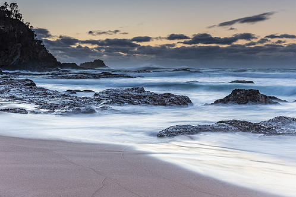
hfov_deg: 40.2
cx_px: 125
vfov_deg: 27.5
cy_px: 85
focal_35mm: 49
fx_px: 403
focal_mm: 28
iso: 80
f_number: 9
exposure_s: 2
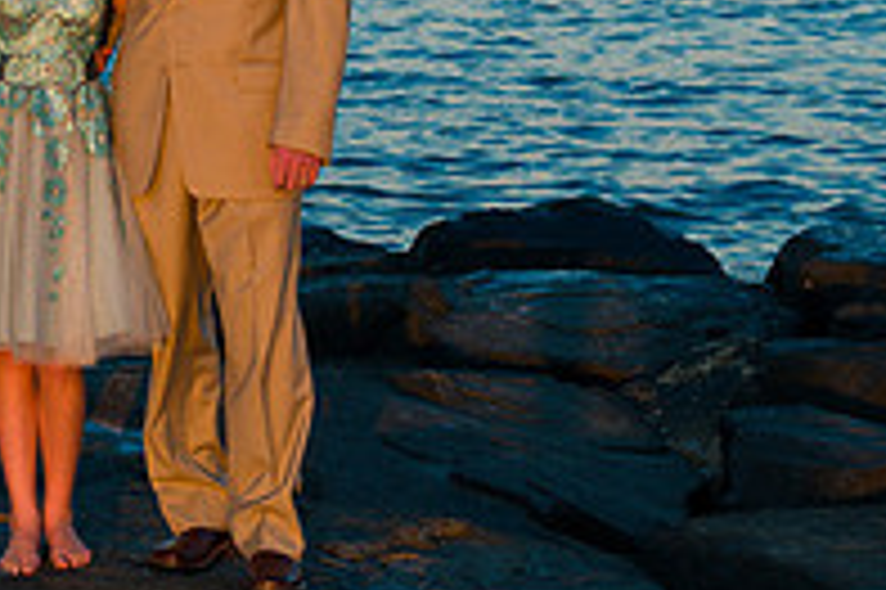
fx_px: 3615
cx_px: 31
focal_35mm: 147
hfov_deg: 13.8
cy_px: 9
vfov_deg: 9.3
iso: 200
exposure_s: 1/200
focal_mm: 50
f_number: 6.3
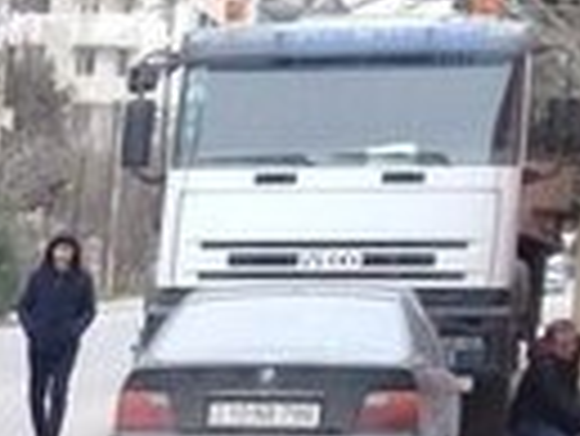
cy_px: 1090
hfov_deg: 10.7
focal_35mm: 159
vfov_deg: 8.5
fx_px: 2667
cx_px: -782
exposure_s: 1/50
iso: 64
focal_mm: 3.3
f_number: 2.2
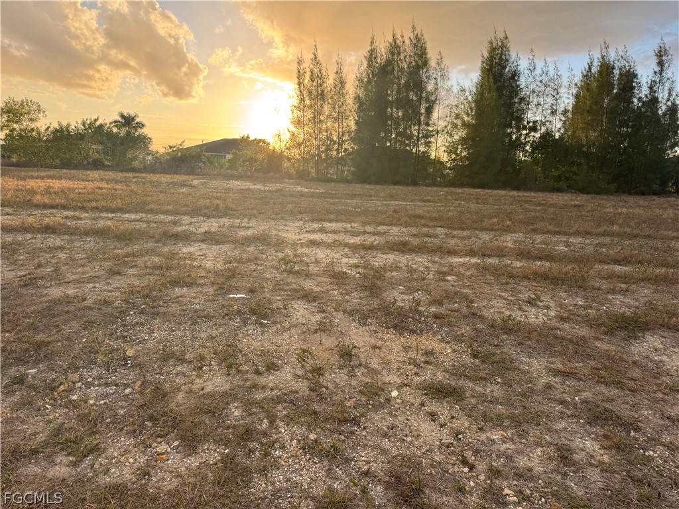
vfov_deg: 56.8
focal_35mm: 24
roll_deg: -2.9
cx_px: 340
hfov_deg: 71.6
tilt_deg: -10.9
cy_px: 254
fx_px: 471
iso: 80
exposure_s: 1/842
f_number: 1.78
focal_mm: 6.76
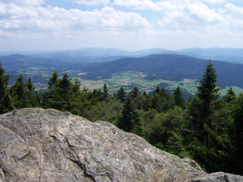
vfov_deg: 39.7
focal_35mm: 36
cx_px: 122
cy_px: 91
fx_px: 253
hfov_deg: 51.4
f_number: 4.5
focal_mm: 6.2
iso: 80
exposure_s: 1/640
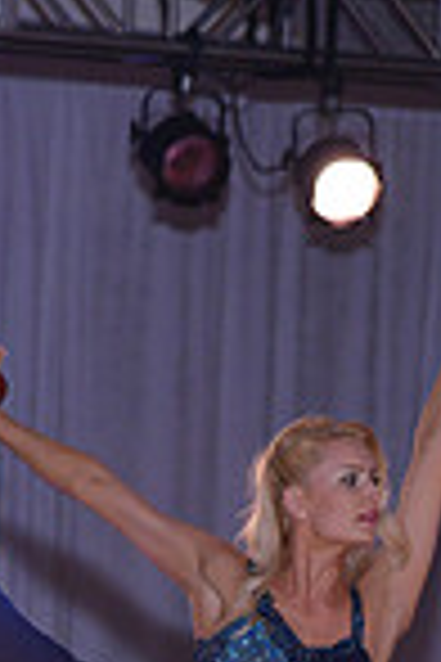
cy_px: 1121
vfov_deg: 4.3
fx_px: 8672
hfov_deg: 2.9
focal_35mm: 472
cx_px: 128
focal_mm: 120
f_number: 4.5
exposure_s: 1/250
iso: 1250
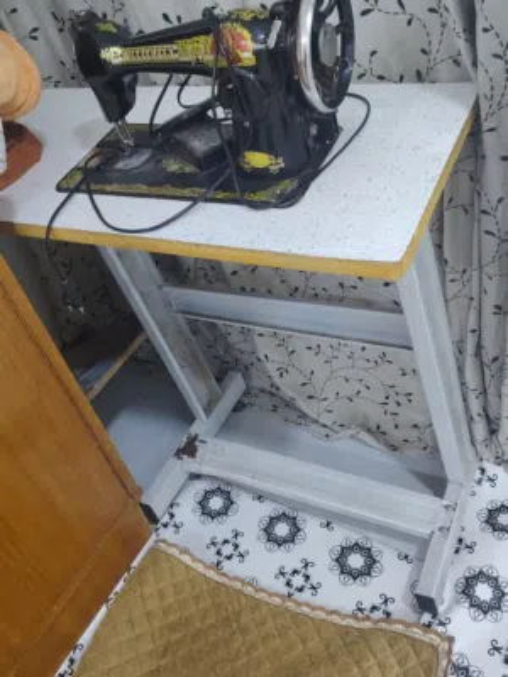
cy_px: 338
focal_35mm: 34
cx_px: 254
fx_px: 665
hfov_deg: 41.8
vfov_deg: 54.0
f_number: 1.75
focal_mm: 5.25
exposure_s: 1/25
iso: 339
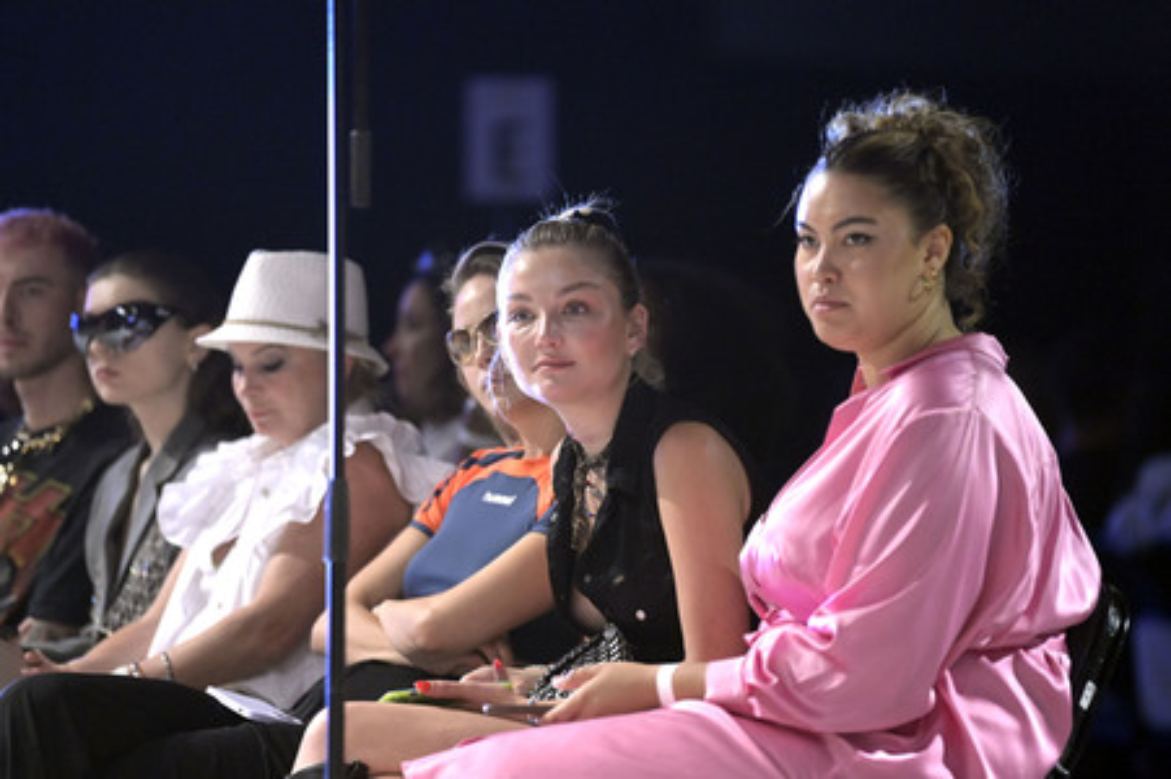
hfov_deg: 10.3
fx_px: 6501
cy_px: 390
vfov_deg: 6.9
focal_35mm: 200
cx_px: 586
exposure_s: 1/320
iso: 8000
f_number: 2.8
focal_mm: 200
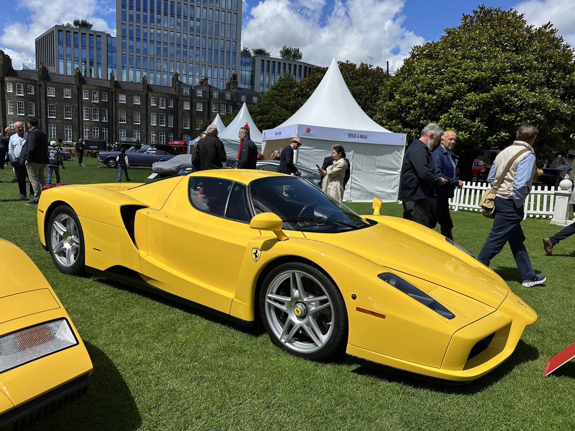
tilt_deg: -8.1
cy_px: 216
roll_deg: -3.3
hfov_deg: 71.6
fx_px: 399
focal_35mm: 24
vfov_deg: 56.8
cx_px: 288
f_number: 1.78
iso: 80
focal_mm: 6.86
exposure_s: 1/7576
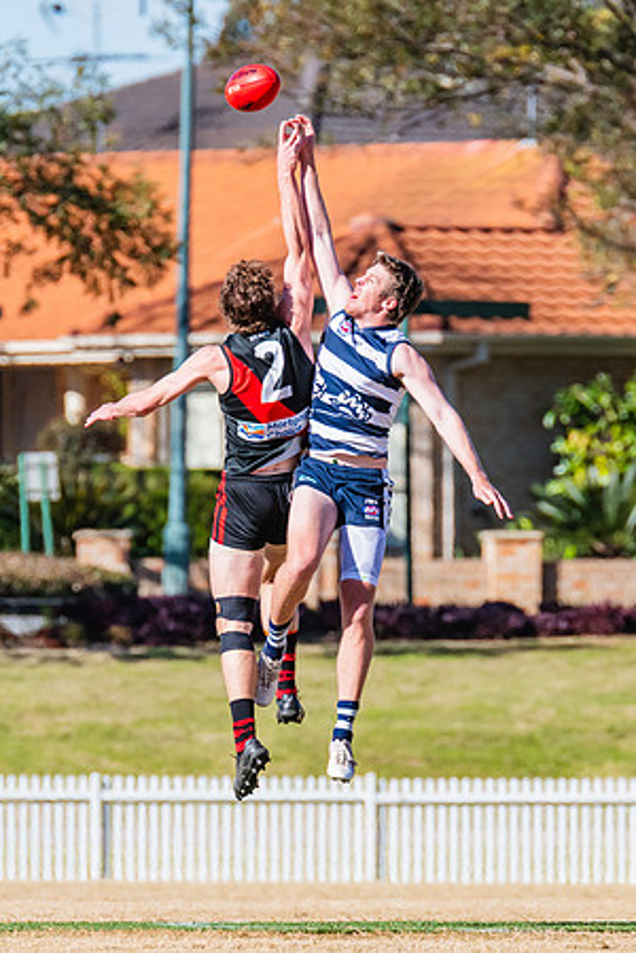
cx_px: 263
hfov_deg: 1.8
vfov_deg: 2.6
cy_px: 423
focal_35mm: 779
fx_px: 20641
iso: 640
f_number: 7.1
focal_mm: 420
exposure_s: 1/1600
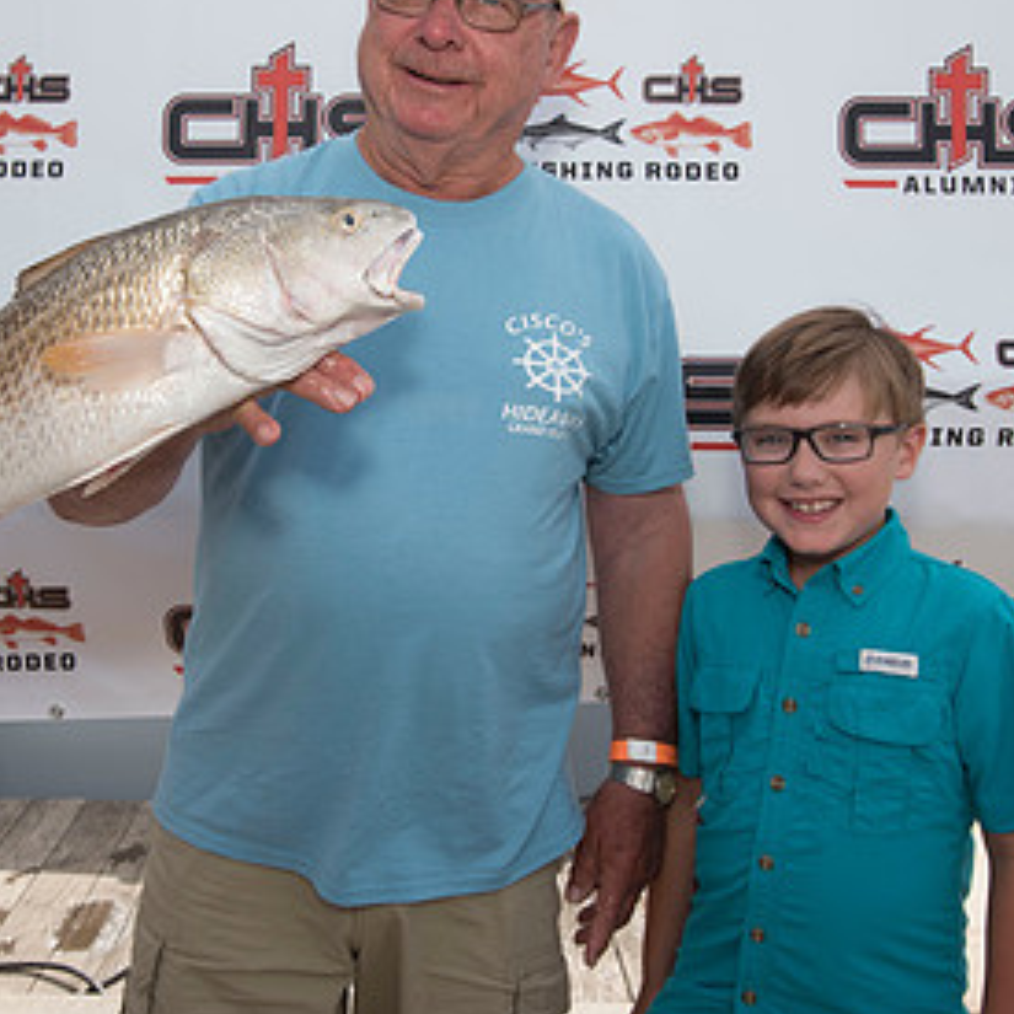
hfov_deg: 38.9
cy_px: 422
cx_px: 387
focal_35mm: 43
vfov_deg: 39.1
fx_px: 1425
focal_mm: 24
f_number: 9
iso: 250
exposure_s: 1/250
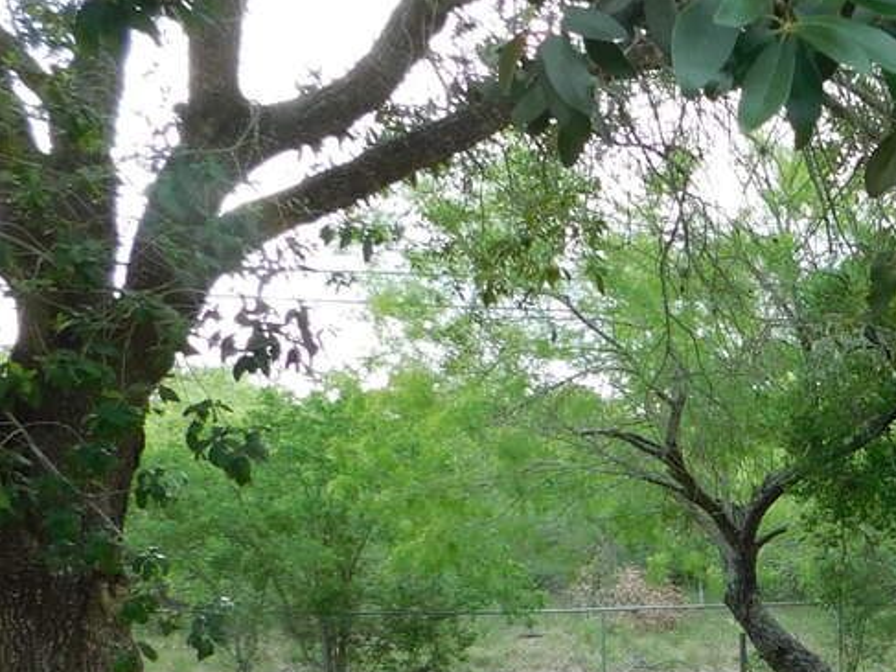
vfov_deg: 20.8
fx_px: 1760
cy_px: 685
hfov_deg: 23.6
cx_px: 1293
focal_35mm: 68
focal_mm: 4
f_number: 3
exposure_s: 1/250
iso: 125
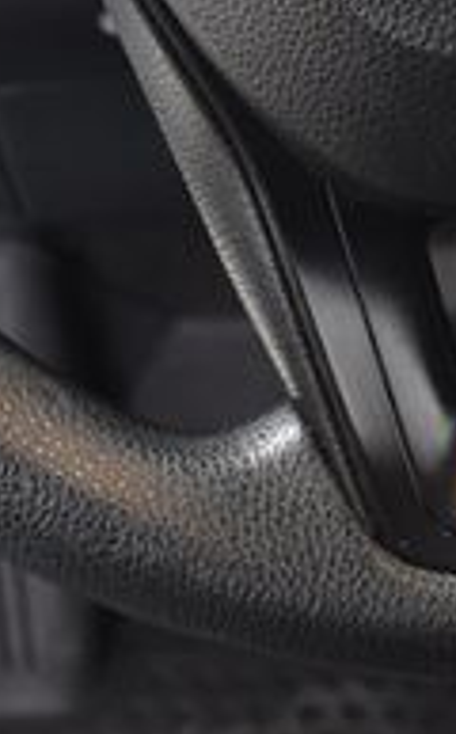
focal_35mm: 122
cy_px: -51
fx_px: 2435
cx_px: 547
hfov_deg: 10.5
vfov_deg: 16.7
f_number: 5.6
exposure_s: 1/50
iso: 1250
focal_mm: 24
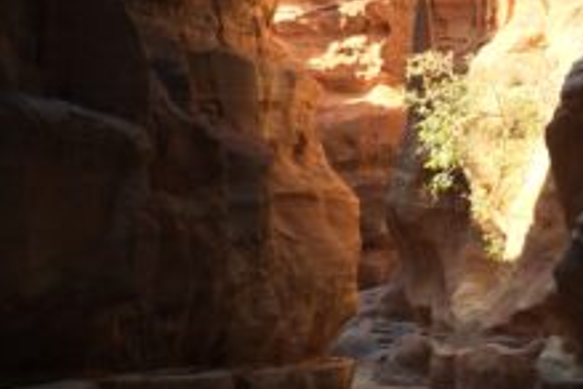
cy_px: 108
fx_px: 1231
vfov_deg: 17.9
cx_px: 402
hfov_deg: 26.5
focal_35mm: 76
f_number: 2.2
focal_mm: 4.12
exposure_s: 1/140
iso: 32
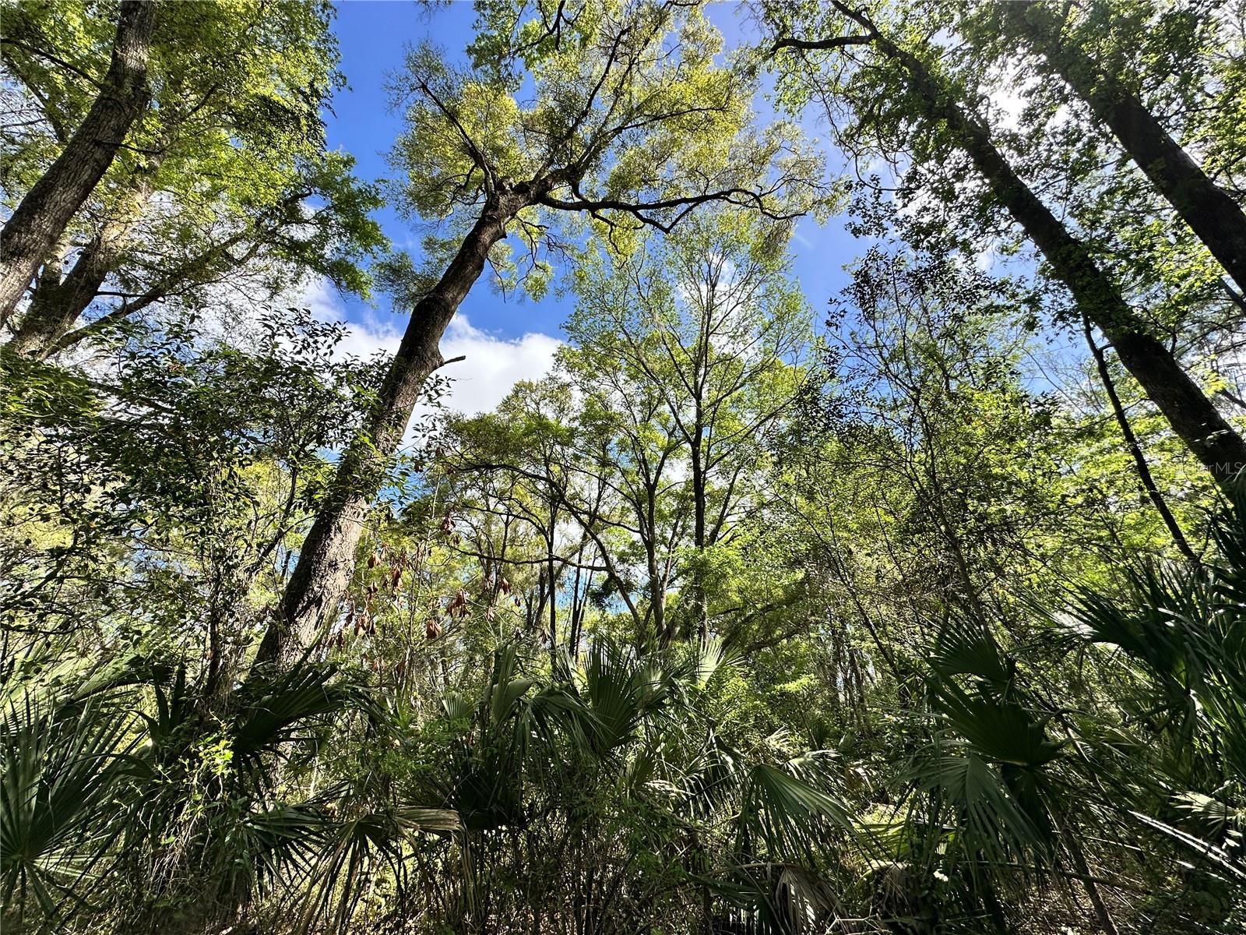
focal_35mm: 14
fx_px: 504
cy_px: 468
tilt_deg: +31.2
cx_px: 623
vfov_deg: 85.7
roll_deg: +1.4
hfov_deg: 102.1
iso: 40
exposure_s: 1/1159
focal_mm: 2.22
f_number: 2.2
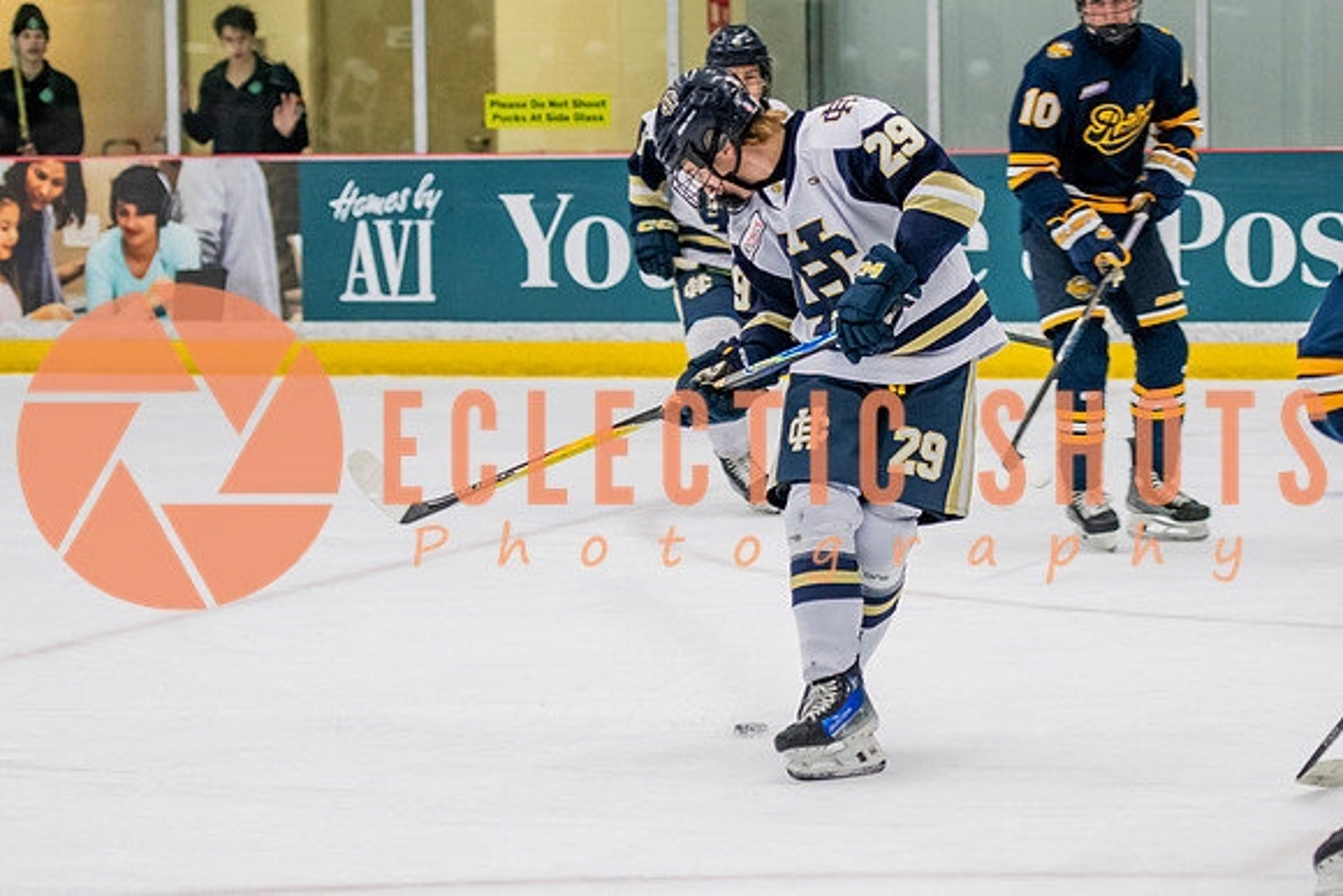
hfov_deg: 12.5
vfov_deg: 8.4
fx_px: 6110
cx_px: 836
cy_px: 501
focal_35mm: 164
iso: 2000
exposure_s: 1/640
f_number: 3.2
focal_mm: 86
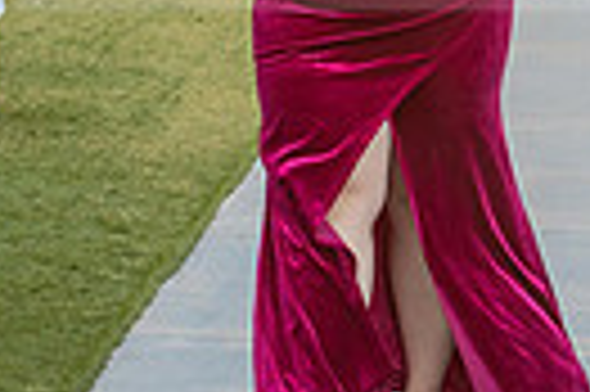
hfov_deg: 6.0
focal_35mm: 345
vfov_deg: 4.0
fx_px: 5647
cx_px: 410
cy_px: -97
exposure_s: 1/320
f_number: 4
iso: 800
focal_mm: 78
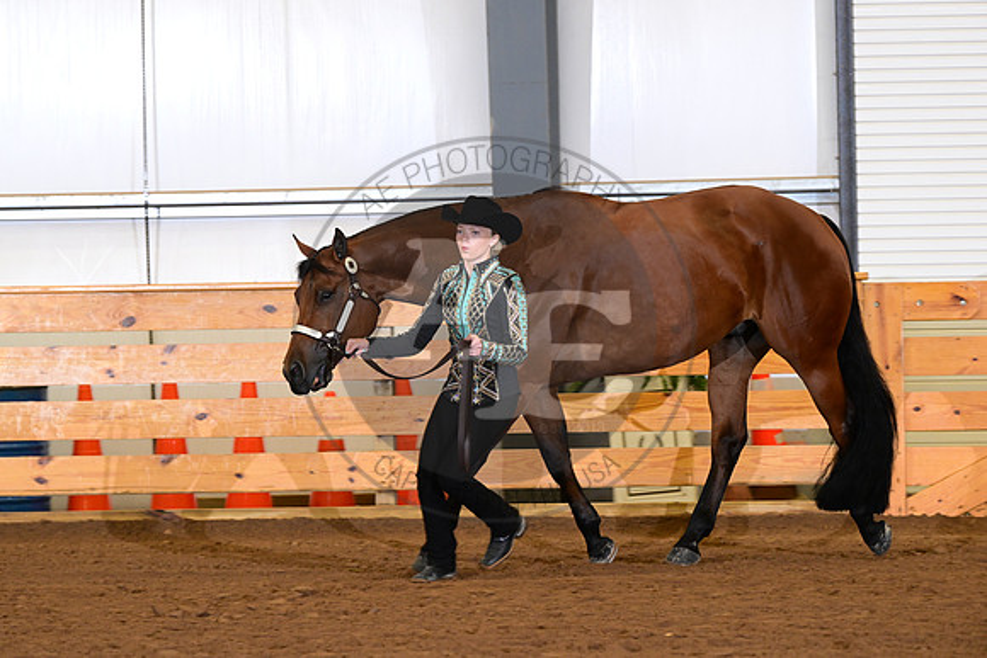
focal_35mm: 200
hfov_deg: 10.3
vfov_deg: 6.9
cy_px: 329
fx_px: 5484
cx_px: 494
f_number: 6.3
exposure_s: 1/125
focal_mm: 200
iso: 2500
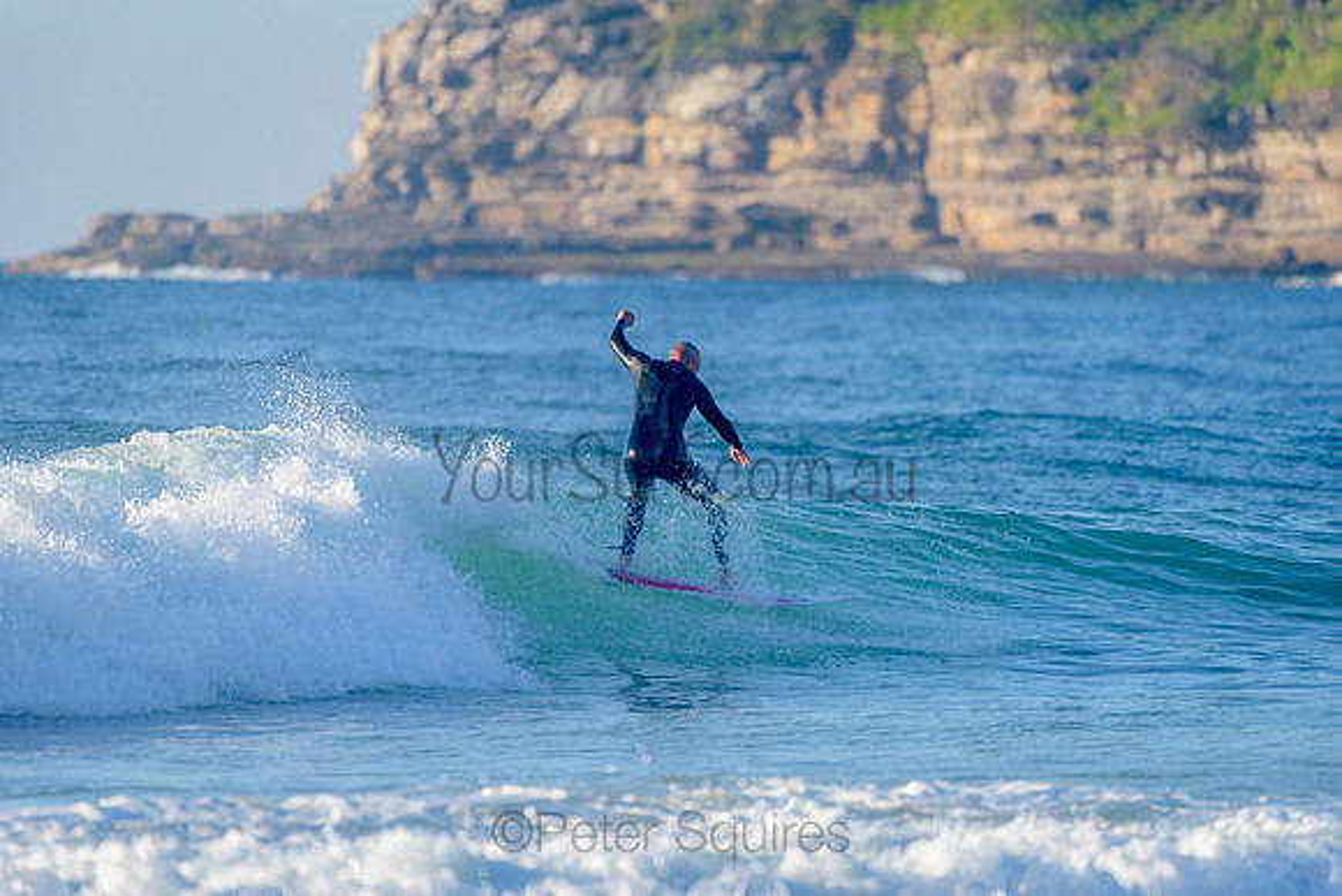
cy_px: 448
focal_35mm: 500
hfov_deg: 4.1
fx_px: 18650
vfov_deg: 2.8
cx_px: 671
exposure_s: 1/2000
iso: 400
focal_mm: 500
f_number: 5.6
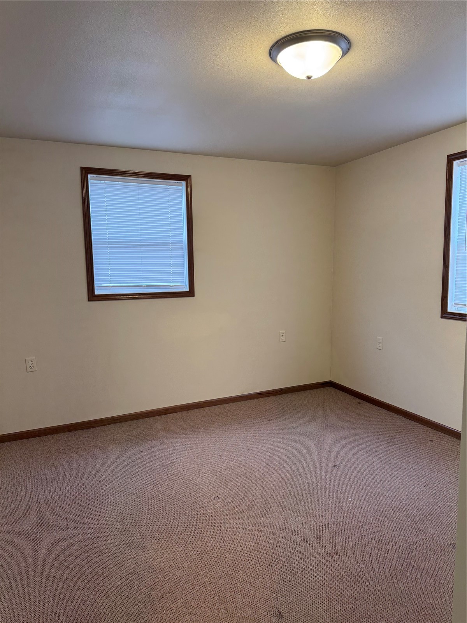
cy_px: 312
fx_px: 432
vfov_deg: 71.6
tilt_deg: -6.0
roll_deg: +0.8
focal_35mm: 24
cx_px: 234
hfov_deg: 56.8
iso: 125
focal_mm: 6.76
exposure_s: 1/60
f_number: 1.78
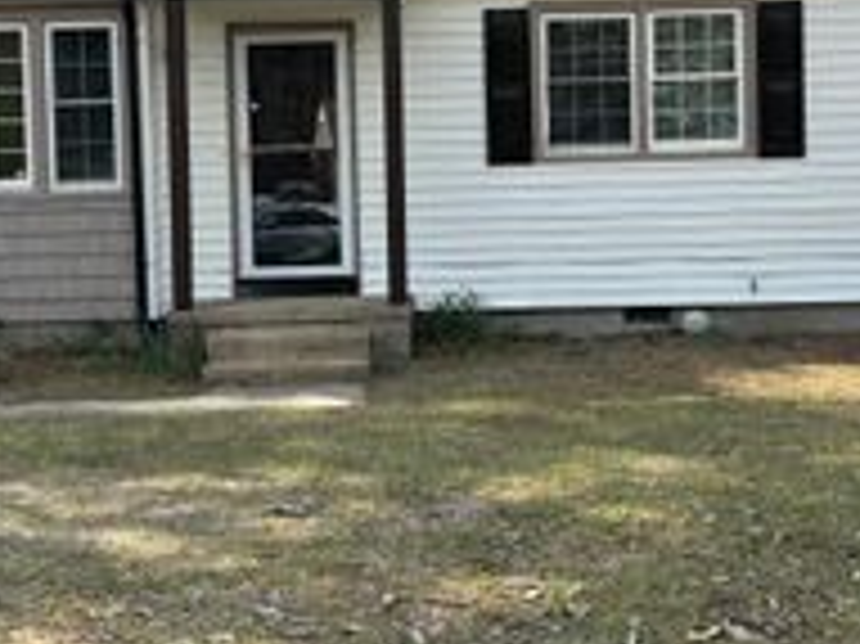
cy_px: 209
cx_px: 378
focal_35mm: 68
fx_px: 1688
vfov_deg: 21.5
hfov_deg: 28.6
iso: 50
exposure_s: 1/1499
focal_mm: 5.96
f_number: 1.6
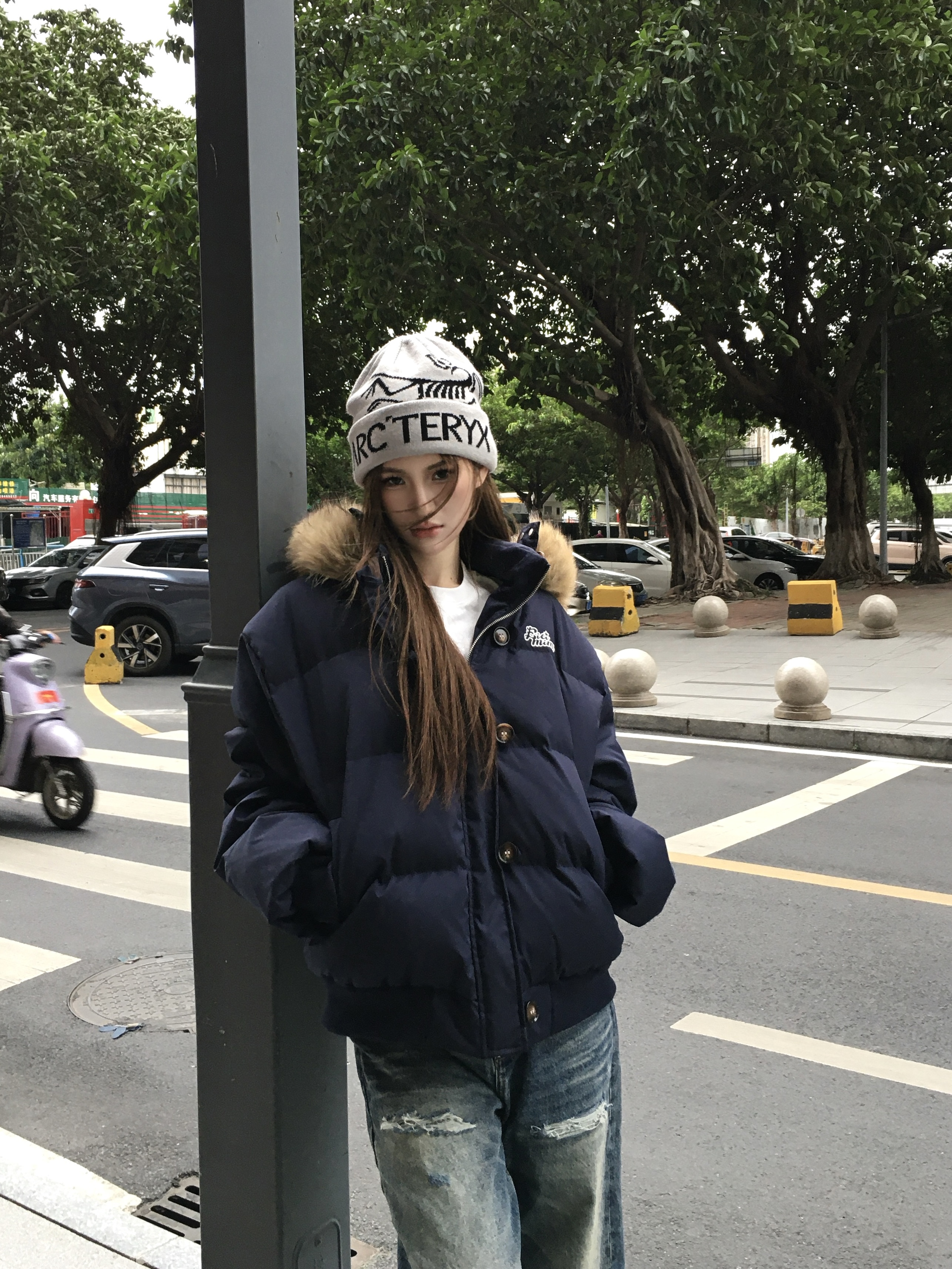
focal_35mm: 29
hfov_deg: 48.2
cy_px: 634
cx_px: 476
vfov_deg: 61.7
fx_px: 1063
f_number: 2.2
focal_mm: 4.15
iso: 40
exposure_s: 1/33
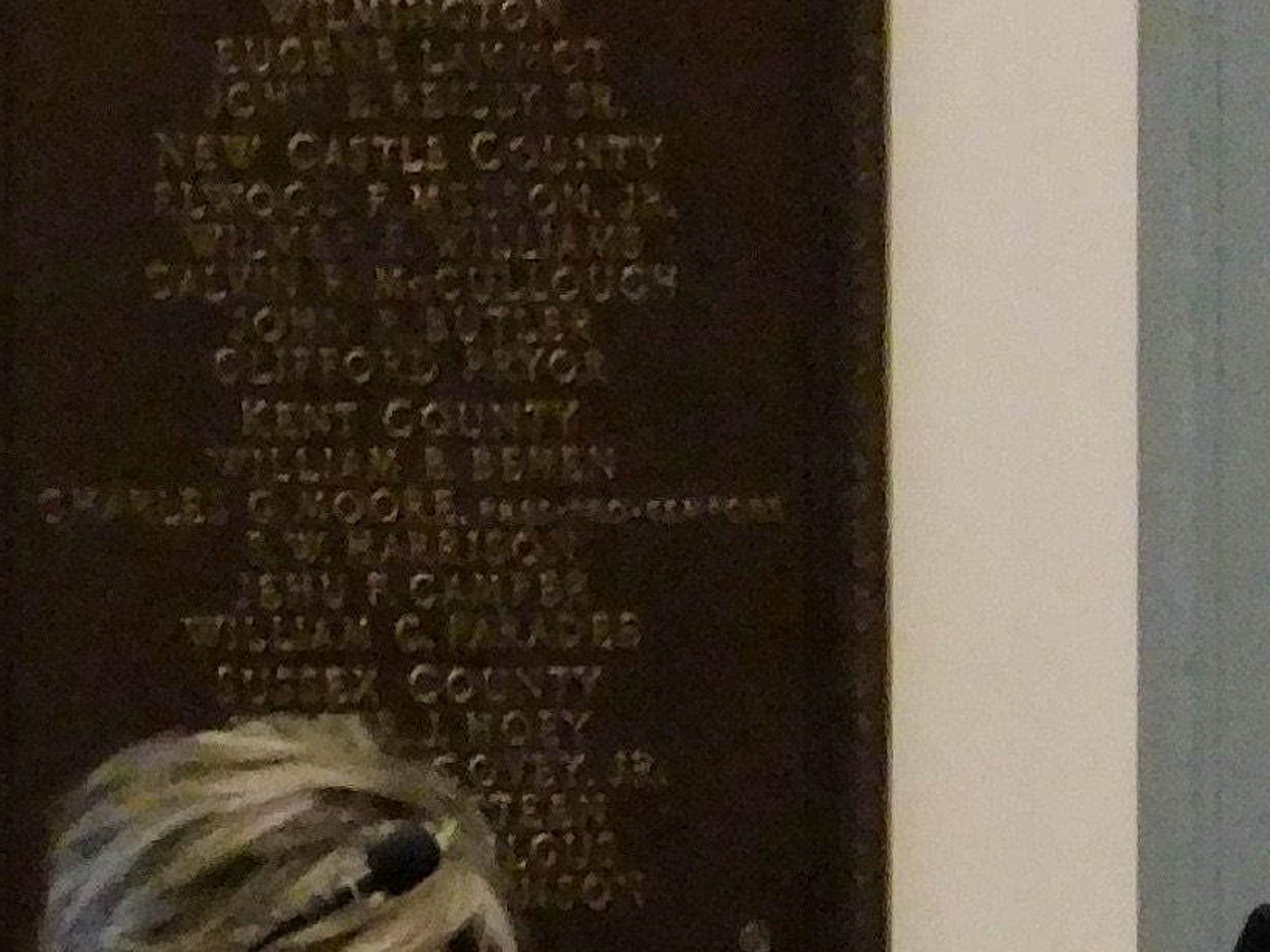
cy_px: 521
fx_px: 23734
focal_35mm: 647
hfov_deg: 3.0
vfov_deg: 2.3
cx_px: 3340
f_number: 4.8
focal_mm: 20.3
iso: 640
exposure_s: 1/30
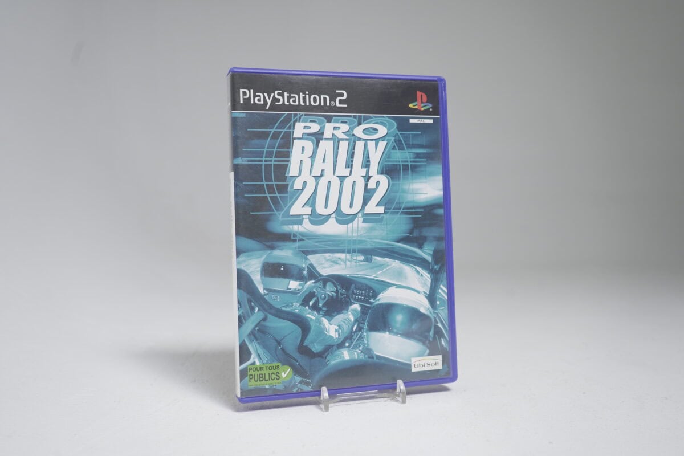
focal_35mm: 33
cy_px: 228
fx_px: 627
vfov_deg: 40.0
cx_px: 342
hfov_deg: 57.2
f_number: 5.6
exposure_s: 1/25
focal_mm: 33
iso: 640
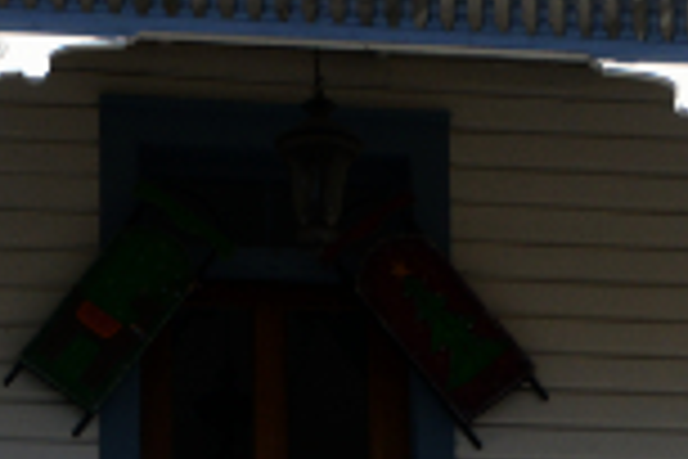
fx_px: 3994
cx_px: 58
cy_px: 1168
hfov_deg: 9.8
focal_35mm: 209
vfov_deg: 6.2
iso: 400
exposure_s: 1/2000
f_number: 5.6
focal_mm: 32
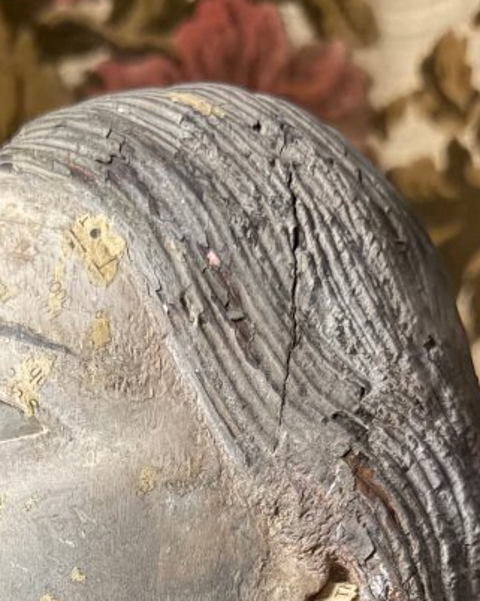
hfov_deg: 21.5
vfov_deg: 23.5
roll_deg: -3.0
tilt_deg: +4.3
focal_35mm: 70
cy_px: 810
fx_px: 1244
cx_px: 73
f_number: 1.78
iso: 1000
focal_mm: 6.76
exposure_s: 1/40
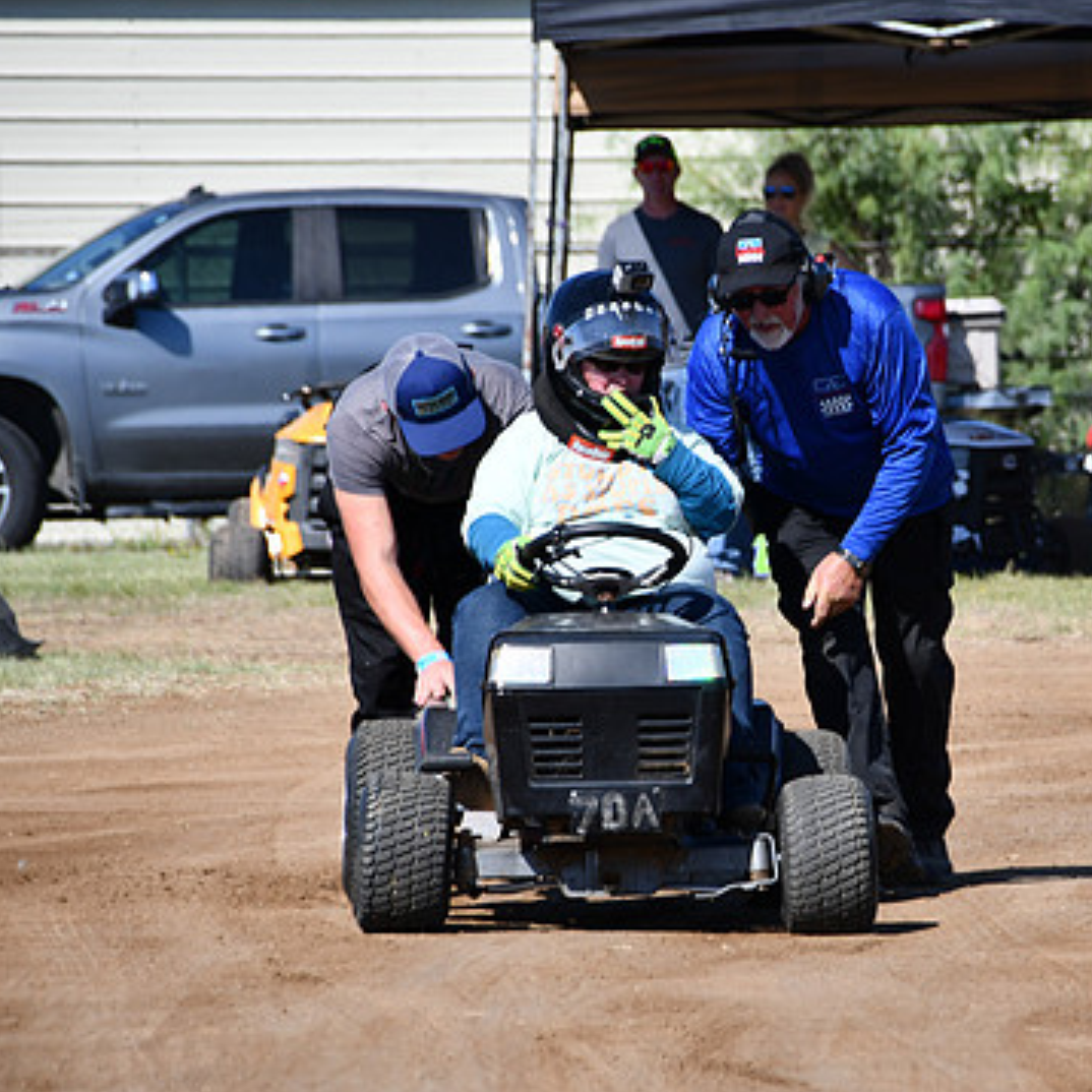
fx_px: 15490
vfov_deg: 4.0
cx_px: 830
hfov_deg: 4.0
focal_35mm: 434
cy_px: 548
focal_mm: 210
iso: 200
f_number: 8
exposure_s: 1/500
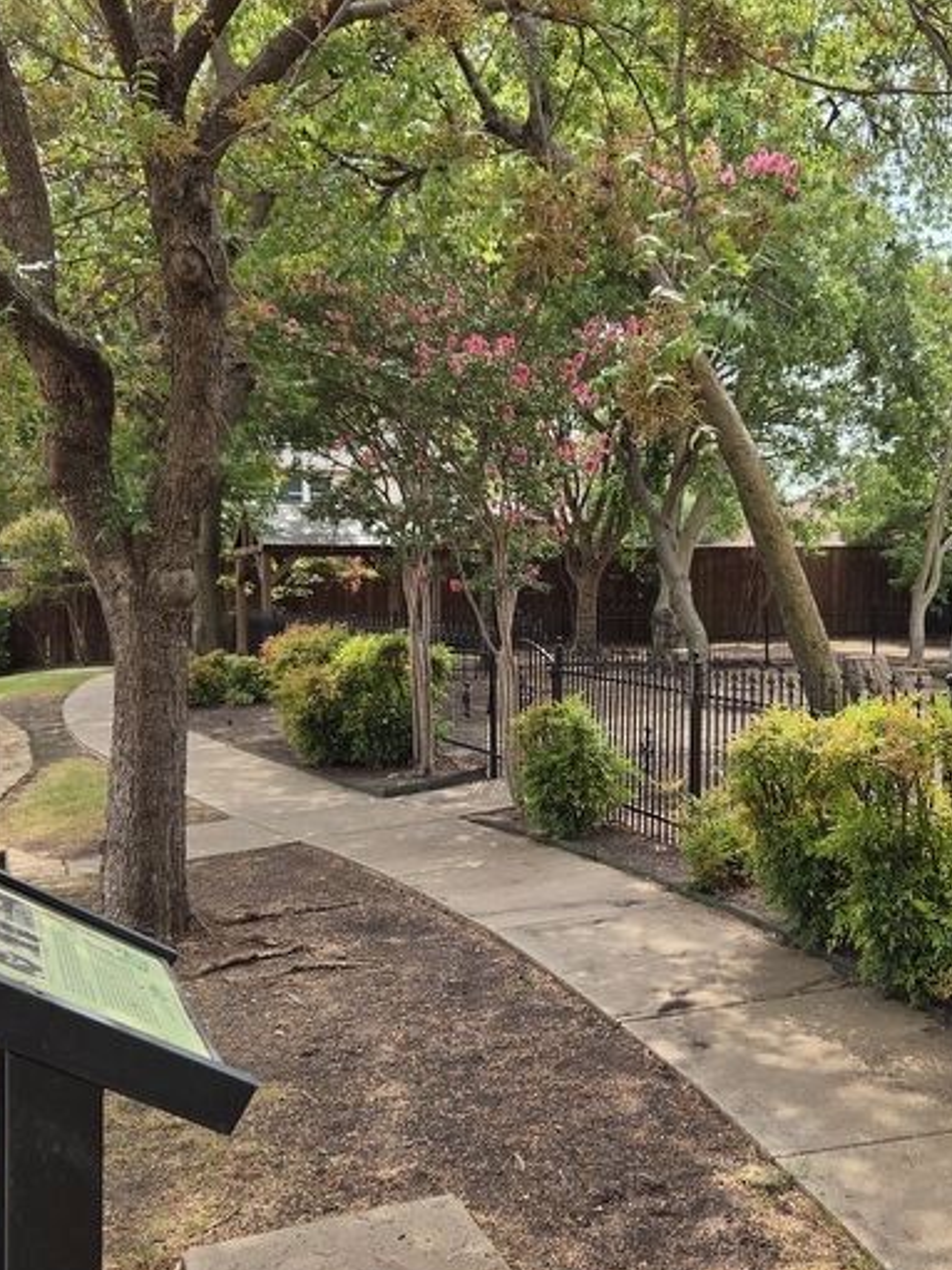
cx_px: 606
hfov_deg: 39.3
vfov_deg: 51.4
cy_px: 661
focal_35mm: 36
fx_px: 1321
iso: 80
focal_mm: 5.4
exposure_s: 1/2572
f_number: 1.8
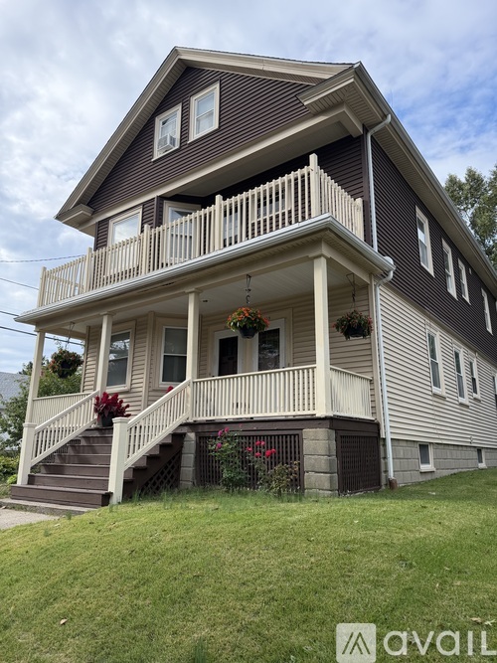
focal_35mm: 24
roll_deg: -0.4
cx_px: 248
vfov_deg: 71.6
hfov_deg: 56.8
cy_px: 332
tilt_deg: +14.2
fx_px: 460
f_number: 1.78
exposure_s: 1/2110
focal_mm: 6.76
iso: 100
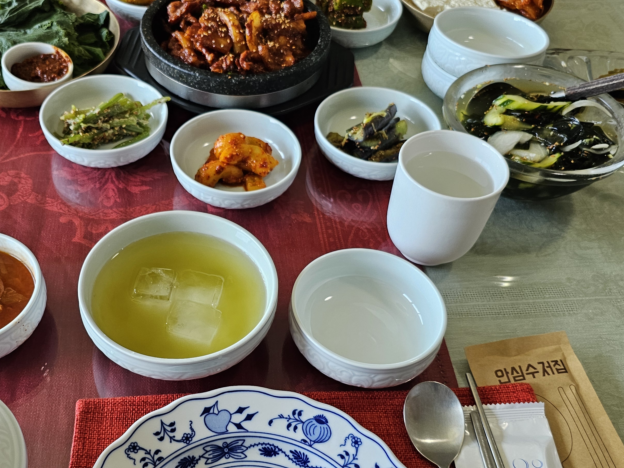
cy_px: 286
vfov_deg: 37.5
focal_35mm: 38
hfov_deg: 48.5
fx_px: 685
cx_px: 236
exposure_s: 1/120
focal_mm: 6.3
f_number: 1.7
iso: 100
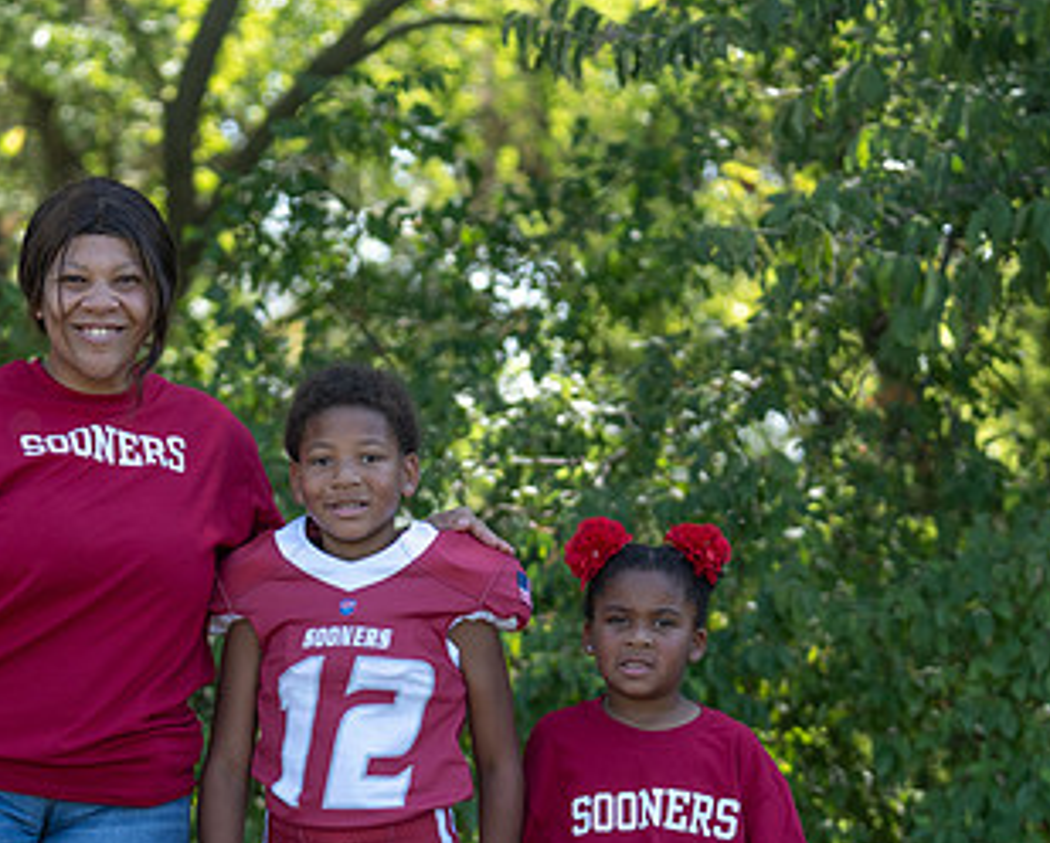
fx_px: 5414
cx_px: 368
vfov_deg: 8.9
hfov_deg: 11.1
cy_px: 772
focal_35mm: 174
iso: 100
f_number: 2.8
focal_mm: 78
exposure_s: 1/400
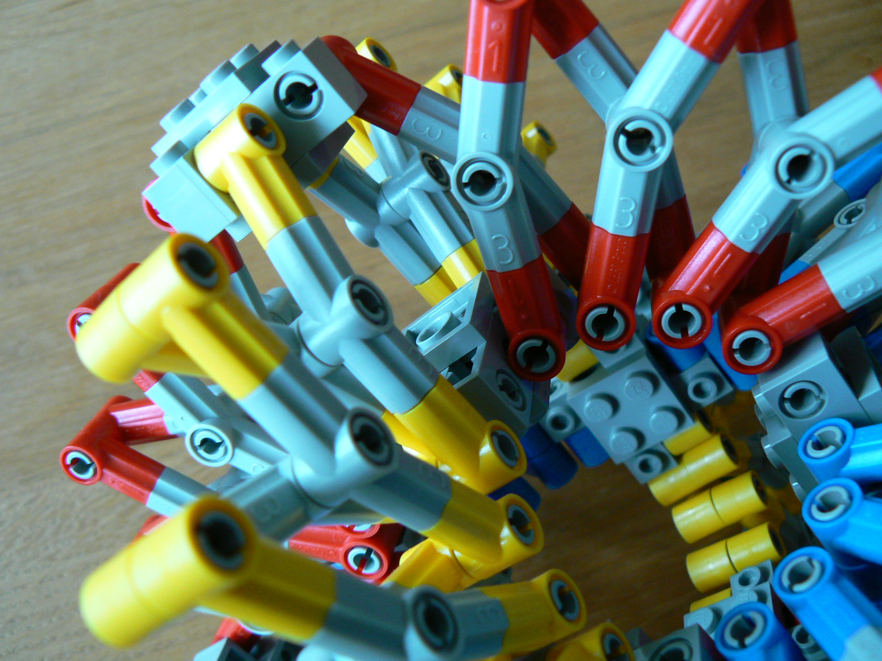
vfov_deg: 39.7
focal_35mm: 36
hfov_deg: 51.4
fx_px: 917
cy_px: 330
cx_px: 441
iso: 160
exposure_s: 1/30
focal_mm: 6
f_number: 2.8
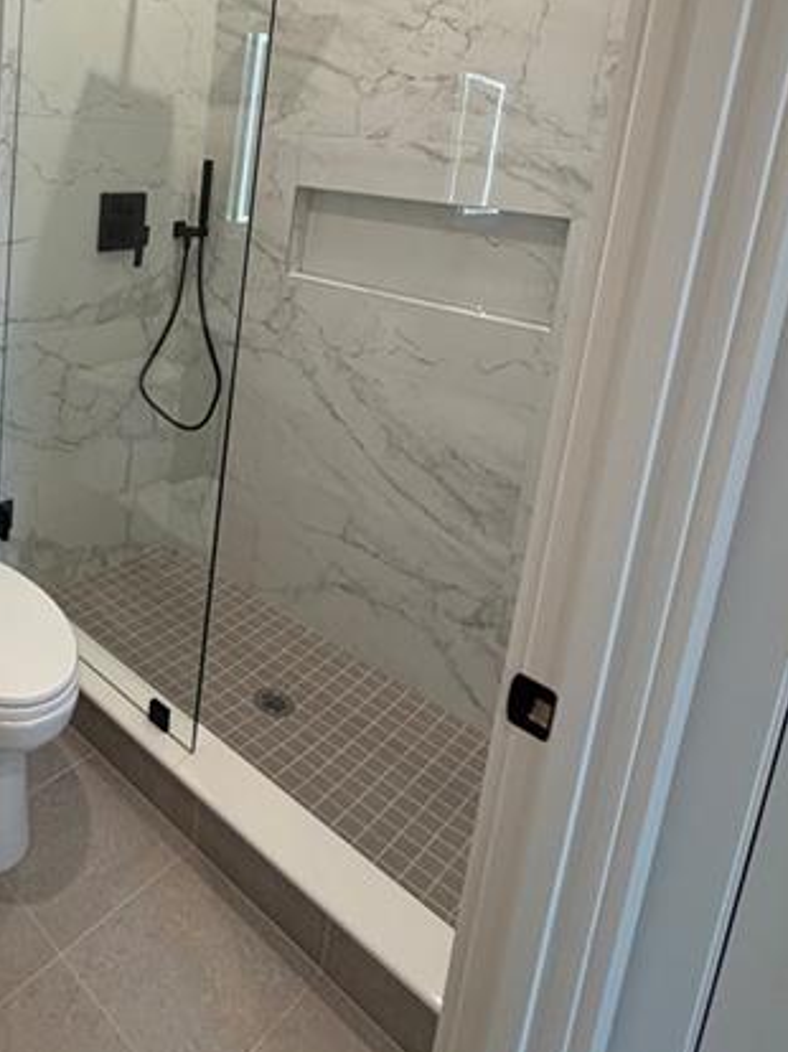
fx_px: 790
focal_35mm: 26
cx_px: 79
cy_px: 277
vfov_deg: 63.8
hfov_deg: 47.6
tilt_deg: -10.7
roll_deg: -4.3
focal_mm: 2.22
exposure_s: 1/120
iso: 250
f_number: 2.2
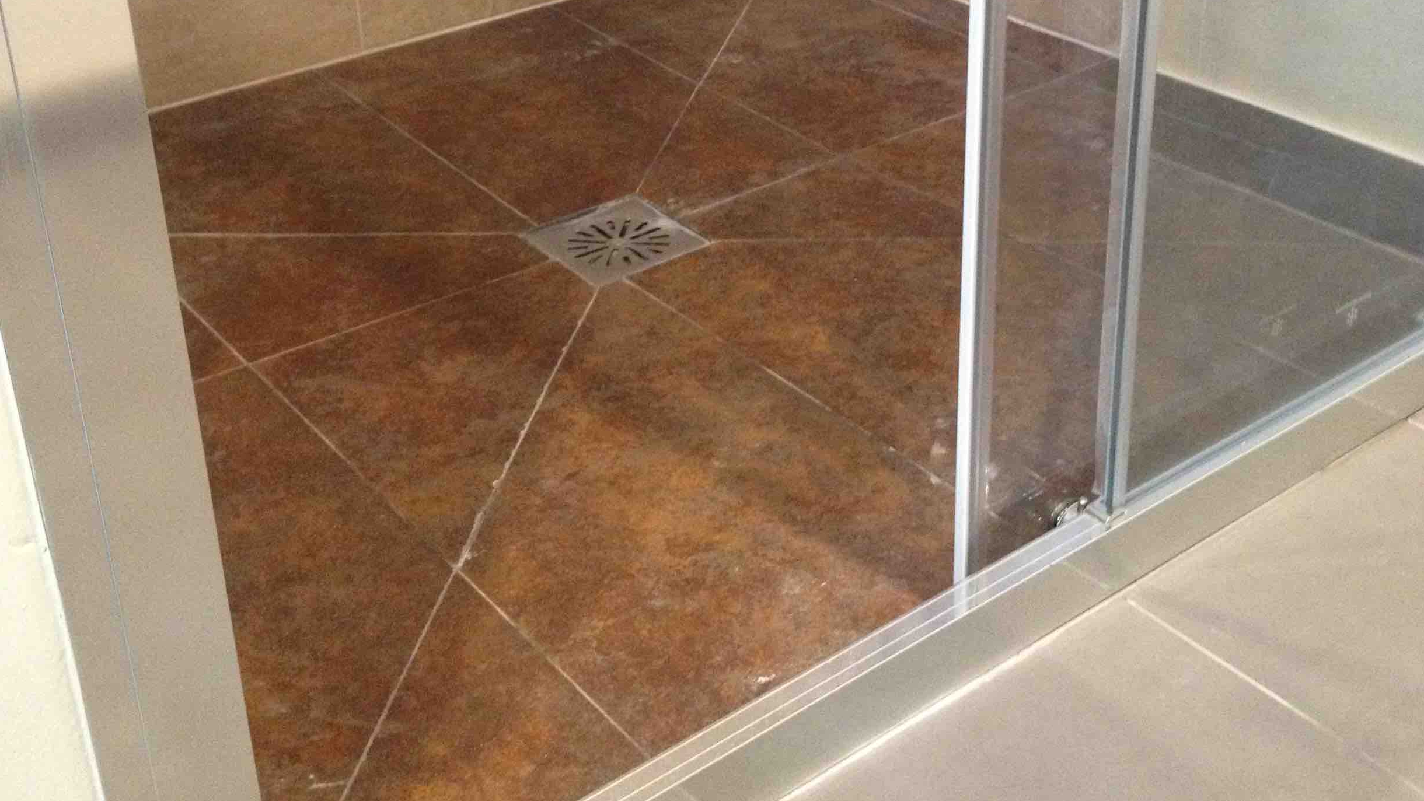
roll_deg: +4.3
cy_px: 132
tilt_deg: -24.9
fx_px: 1926
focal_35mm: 51
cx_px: 713
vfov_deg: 23.1
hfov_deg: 40.6
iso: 400
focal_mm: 4.28
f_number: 2.4
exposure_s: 1/20
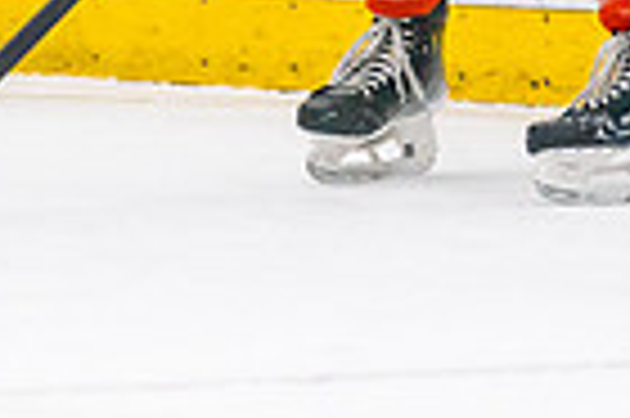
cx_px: 385
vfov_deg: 1.8
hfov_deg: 2.7
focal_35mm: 775
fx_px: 13547
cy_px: -279
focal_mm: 162
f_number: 2.8
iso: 3200
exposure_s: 1/1250
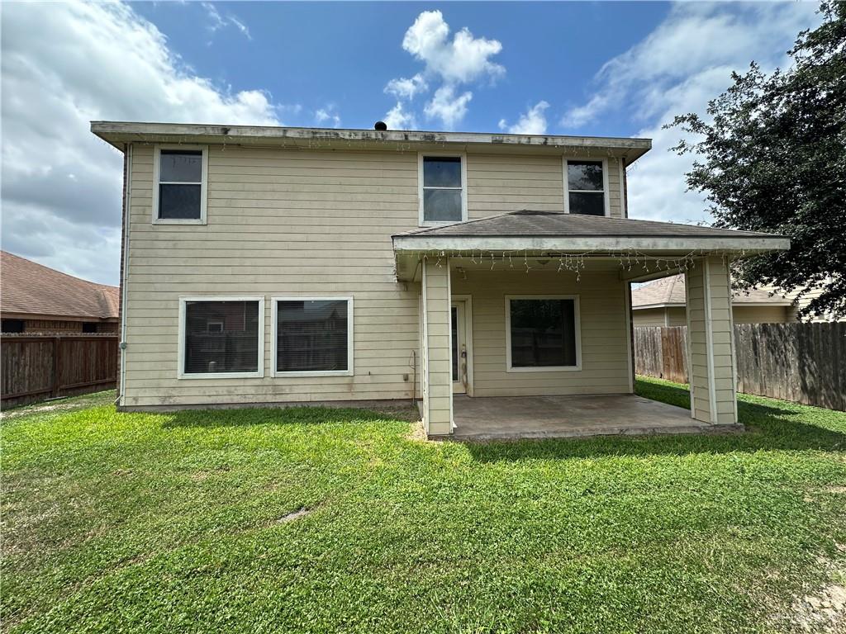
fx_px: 342
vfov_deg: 85.7
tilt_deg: +4.8
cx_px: 423
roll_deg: -1.5
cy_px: 317
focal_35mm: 14
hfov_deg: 102.1
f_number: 2.2
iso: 50
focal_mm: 2.22
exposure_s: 1/1233
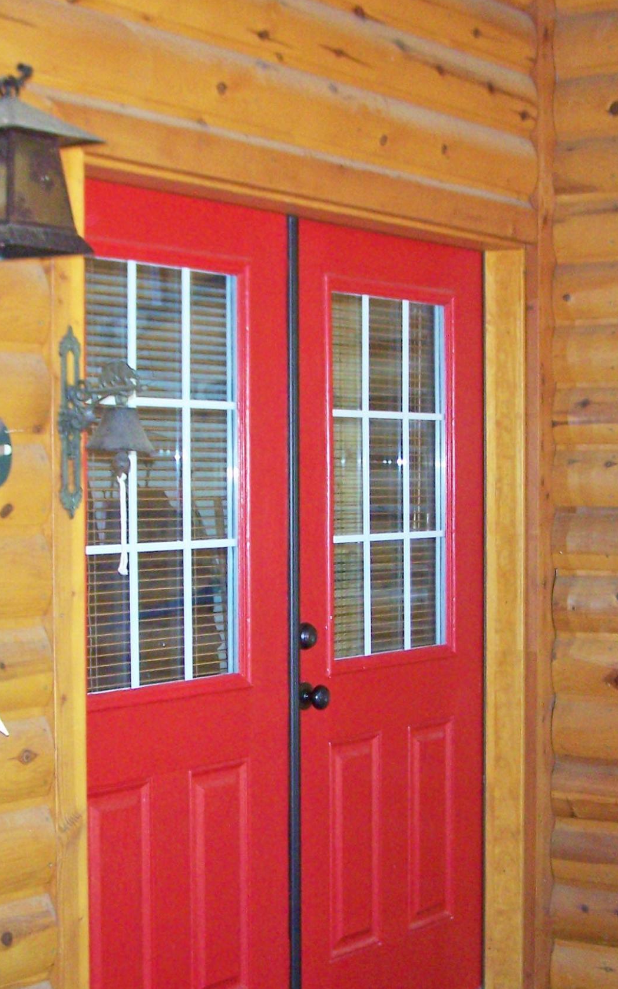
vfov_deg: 28.6
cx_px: 250
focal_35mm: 72
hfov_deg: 18.1
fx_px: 1940
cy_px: 567
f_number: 2.8
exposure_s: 1/60
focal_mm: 6.3
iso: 160
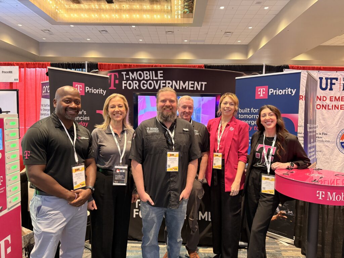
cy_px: 129
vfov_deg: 56.8
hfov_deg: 71.6
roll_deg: -0.5
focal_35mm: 24
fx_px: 239
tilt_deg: -2.7
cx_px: 172
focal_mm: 6.76
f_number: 1.78
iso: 400
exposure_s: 1/60
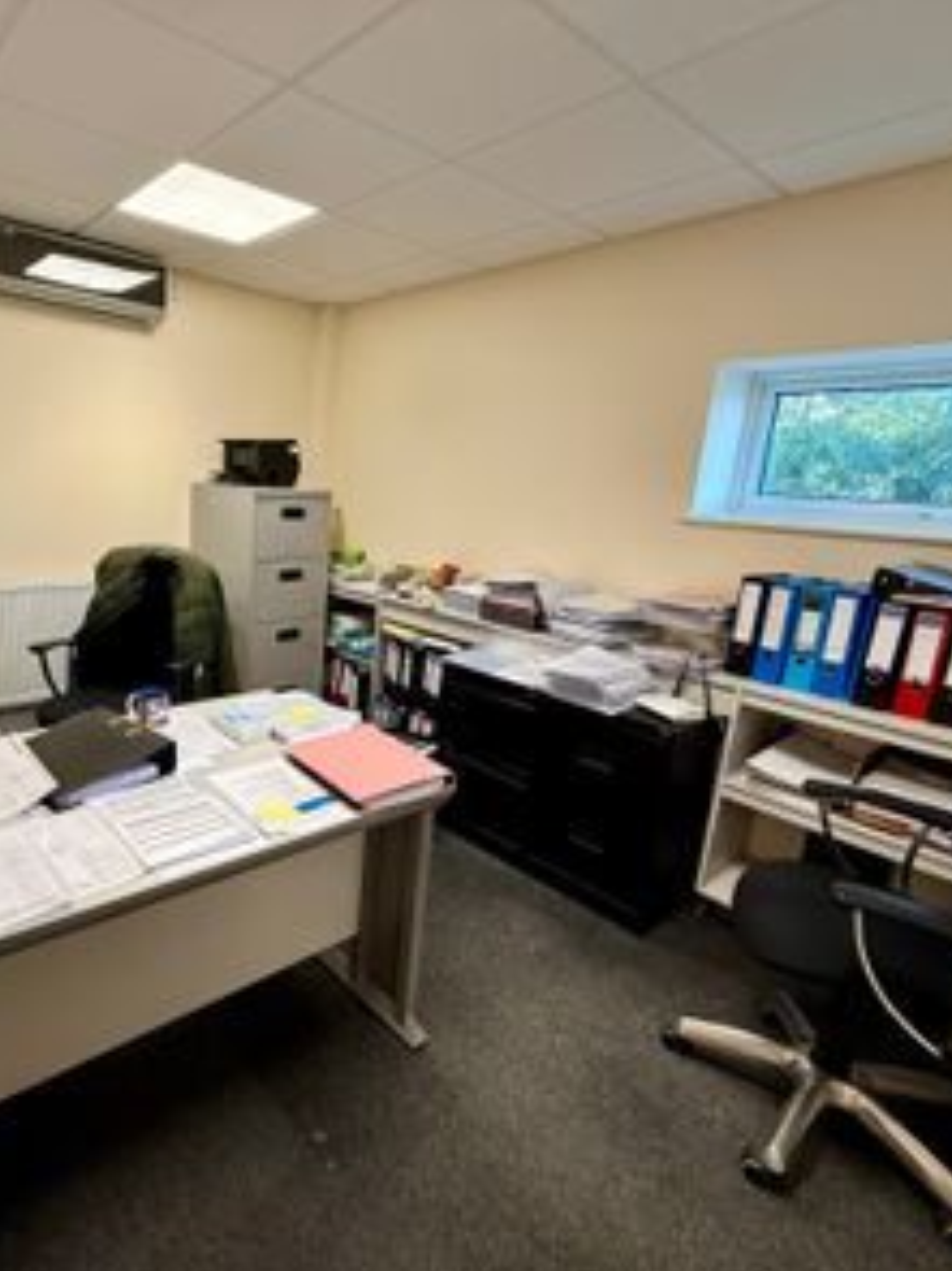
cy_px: 638
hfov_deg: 67.0
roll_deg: -4.1
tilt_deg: -16.7
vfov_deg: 84.7
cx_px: 327
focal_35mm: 19
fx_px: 697
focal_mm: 2.22
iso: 160
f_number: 2.2
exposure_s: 1/100
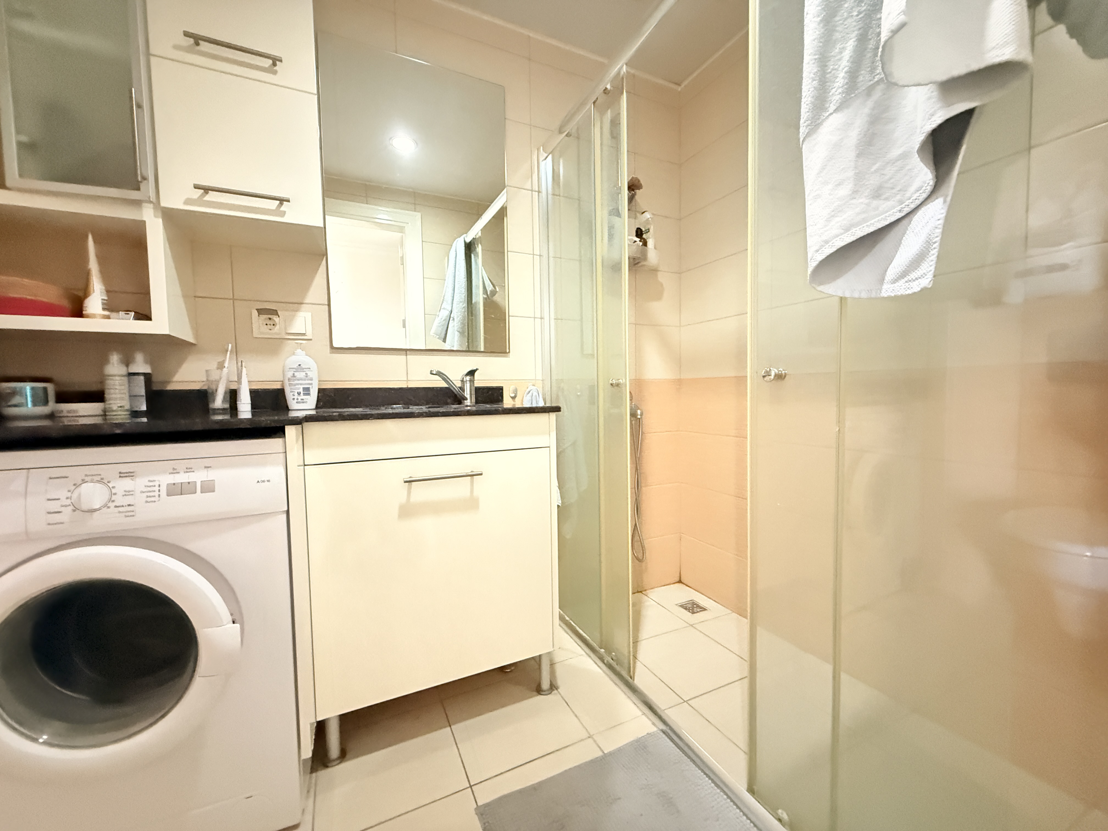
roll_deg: +0.4
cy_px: 416
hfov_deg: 102.1
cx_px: 554
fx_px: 448
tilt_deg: -4.4
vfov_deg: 85.7
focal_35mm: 14
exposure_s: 1/33
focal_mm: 2.22
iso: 1250
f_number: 2.2
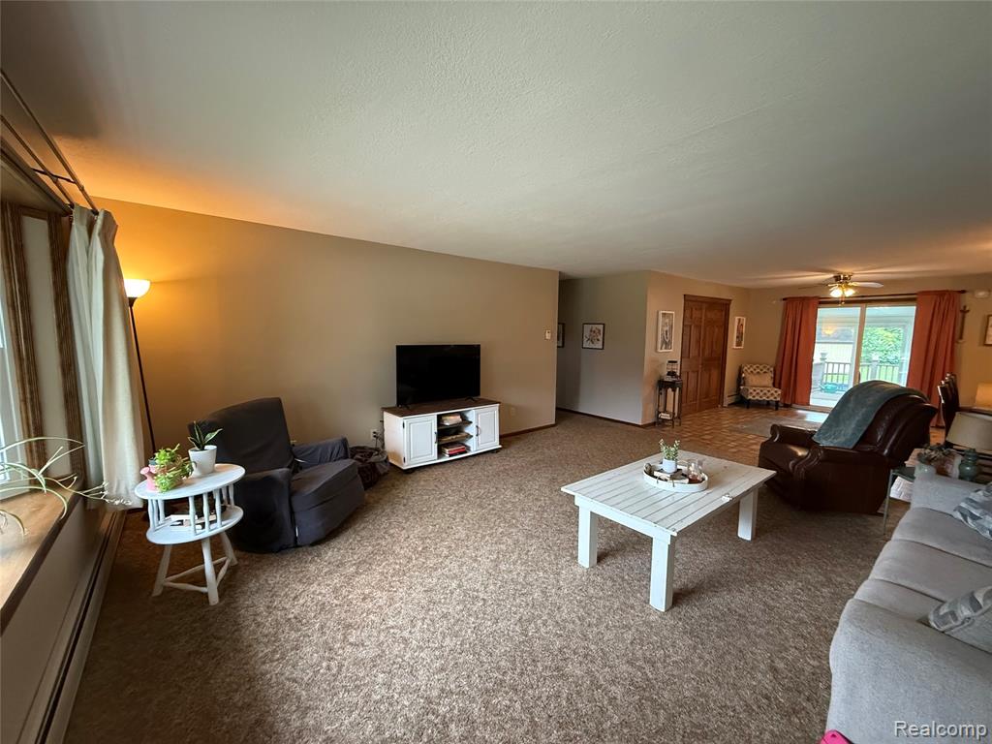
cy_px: 372
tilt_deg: -5.3
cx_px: 496
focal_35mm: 14
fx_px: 401
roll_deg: -1.8
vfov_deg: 85.7
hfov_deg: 102.1
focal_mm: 2.22
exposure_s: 1/60
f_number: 2.2
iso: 640
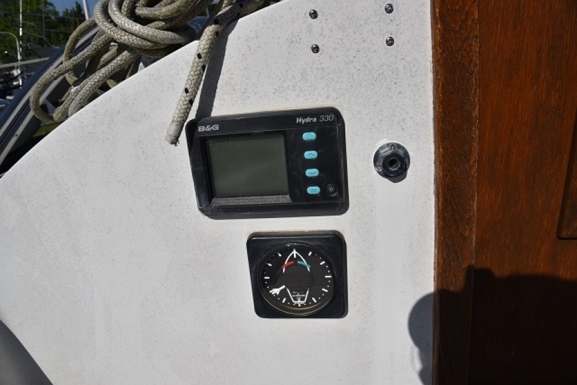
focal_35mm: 24
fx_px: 385
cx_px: 288
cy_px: 192
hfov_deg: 73.7
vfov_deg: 53.2
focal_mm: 24
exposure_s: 1/640
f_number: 13
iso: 200
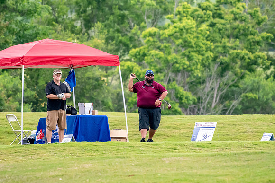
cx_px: 138
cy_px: 92
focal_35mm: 675
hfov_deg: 3.1
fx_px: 5157
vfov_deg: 2.0
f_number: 5.6
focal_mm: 450
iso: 2800
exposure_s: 1/2000
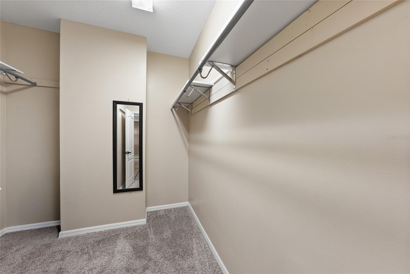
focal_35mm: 12
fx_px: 137
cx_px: 205
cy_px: 137
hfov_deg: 112.6
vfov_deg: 90.1
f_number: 7.1
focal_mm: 12
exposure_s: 1.3
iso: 400
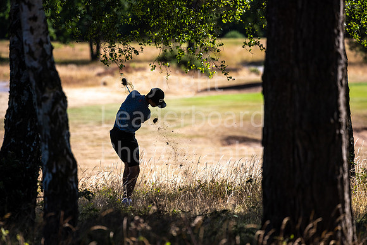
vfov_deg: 4.6
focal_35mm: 300
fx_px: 3059
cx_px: 184
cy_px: 122
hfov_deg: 6.9
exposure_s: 1/3200
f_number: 5
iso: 250
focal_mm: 300
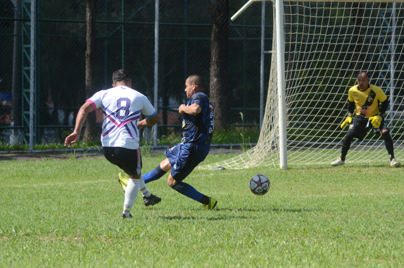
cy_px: 134
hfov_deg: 8.1
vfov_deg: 5.4
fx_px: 2856
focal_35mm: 255
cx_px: 202
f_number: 5.6
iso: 2000
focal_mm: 170
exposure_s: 1/8000
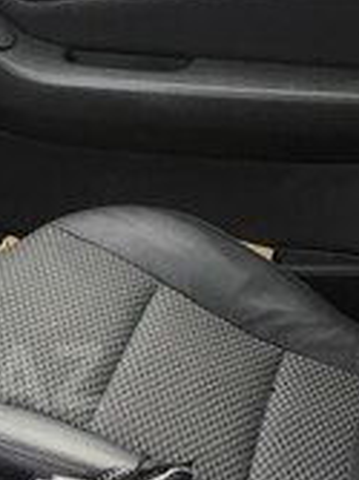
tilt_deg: -34.9
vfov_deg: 22.5
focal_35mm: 86
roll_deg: -1.4
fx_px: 1191
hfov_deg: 16.2
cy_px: 377
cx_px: -118
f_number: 2.2
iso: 25
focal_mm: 4.15
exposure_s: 1/33
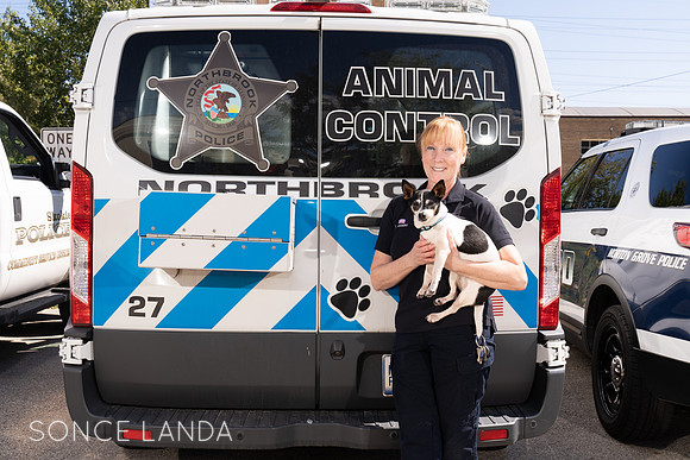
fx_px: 748
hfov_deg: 49.5
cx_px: 345
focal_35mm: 39
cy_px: 230
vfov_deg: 34.2
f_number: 9
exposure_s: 1/250
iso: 200
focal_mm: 39
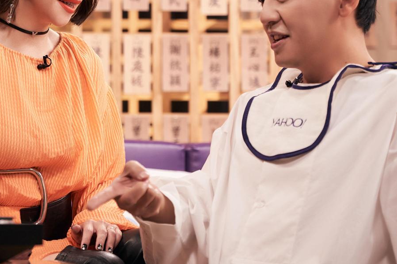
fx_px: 1521
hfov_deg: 14.7
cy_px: 65
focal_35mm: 138
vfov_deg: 9.9
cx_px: 46
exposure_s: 1/200
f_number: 2.8
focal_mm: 62
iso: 500
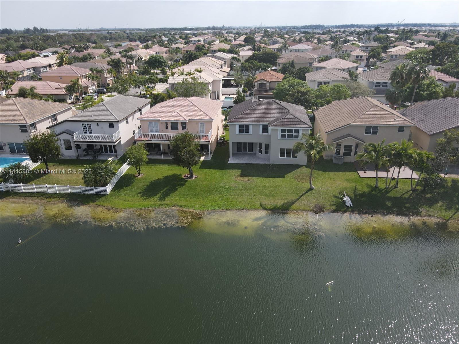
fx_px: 318
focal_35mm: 24
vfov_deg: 56.8
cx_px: 230
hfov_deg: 71.6
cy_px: 172
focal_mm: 4.5
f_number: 2.8
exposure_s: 1/640
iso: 100
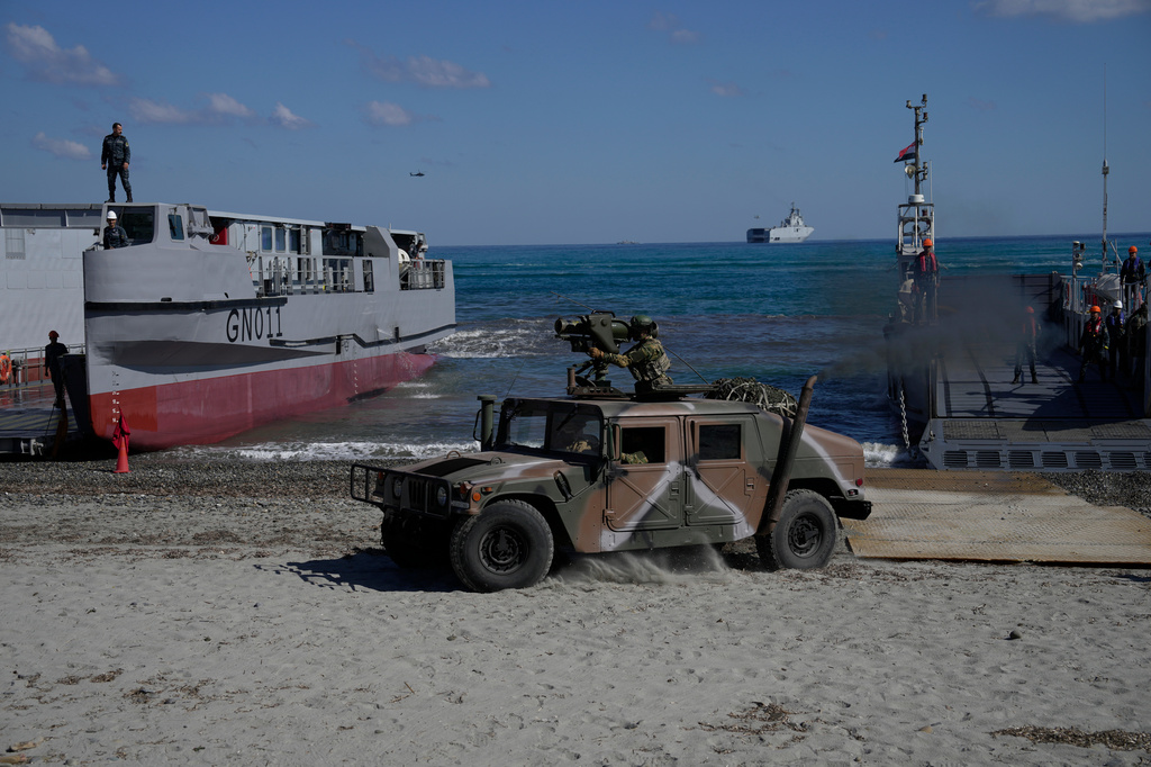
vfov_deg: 27.0
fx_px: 1598
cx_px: 576
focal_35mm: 50
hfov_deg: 39.6
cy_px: 384
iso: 100
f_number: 4.5
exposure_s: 1/2500
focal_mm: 50
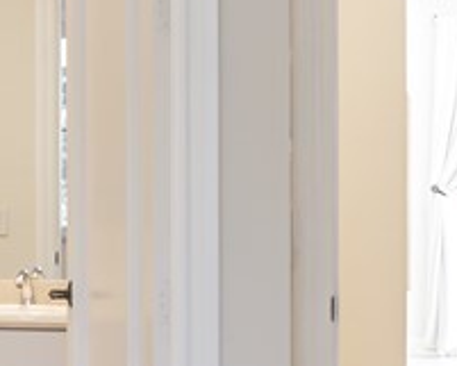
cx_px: -310
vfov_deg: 12.1
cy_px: 267
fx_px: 1719
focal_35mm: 127
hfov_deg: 13.8
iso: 100
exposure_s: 1/6
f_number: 8
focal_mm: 16
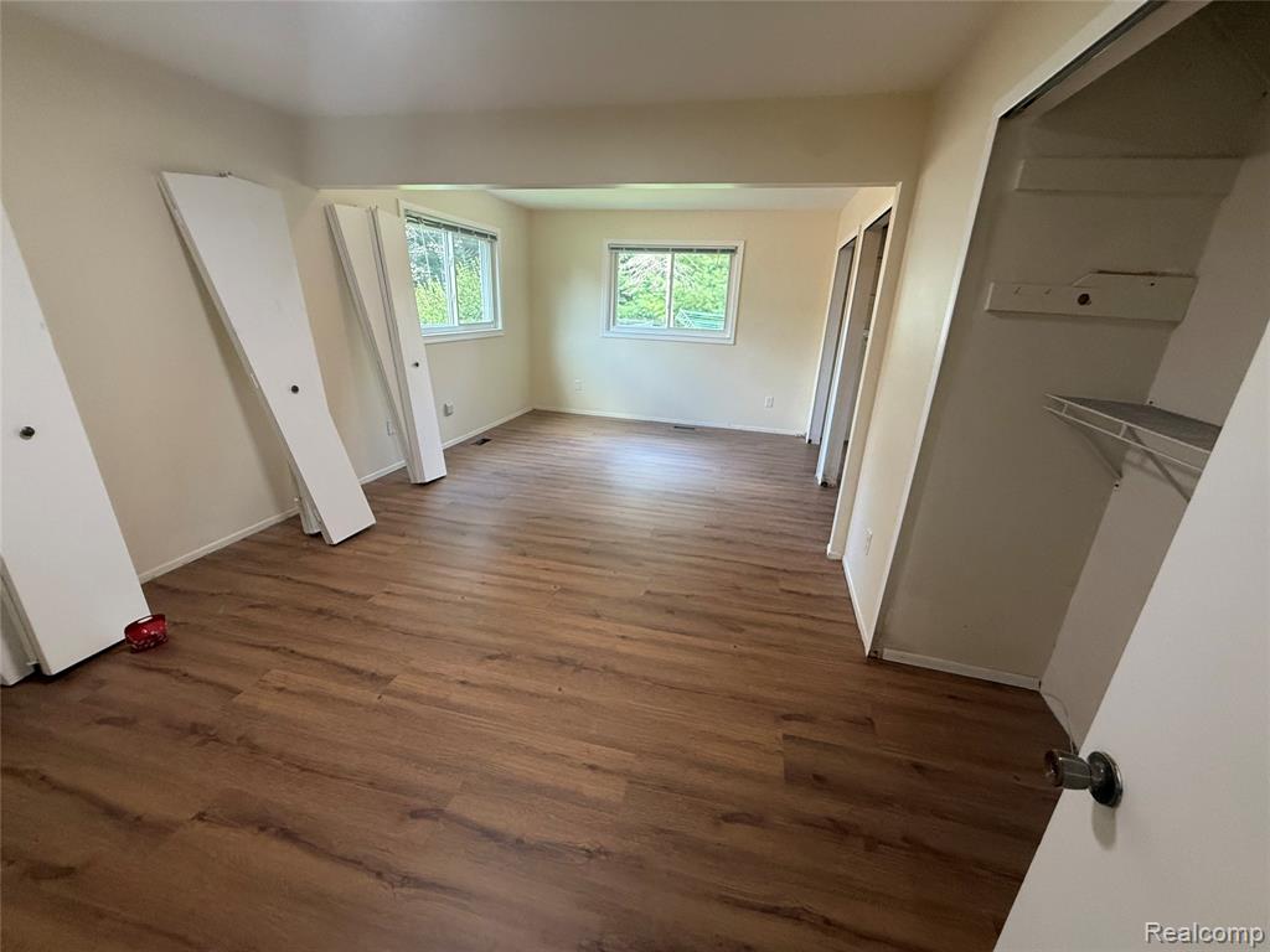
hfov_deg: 102.1
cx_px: 635
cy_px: 476
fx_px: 514
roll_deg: -2.2
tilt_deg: -19.4
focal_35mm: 14
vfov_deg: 85.7
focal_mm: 2.22
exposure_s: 1/120
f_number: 2.2
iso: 320
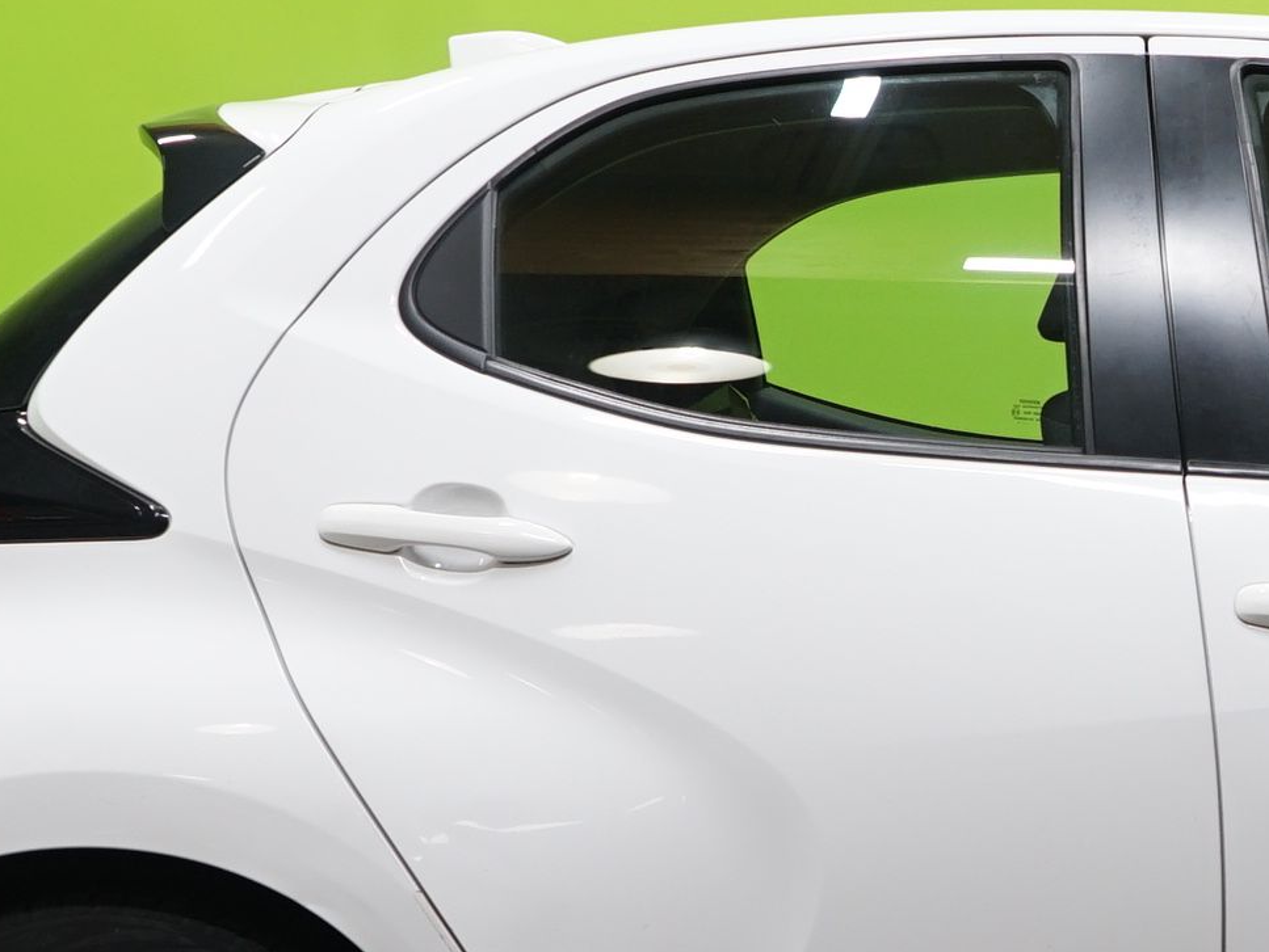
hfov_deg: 14.3
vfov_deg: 11.1
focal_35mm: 133
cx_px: 1601
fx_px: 4878
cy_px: 702
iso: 320
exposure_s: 1/20
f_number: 4.5
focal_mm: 34
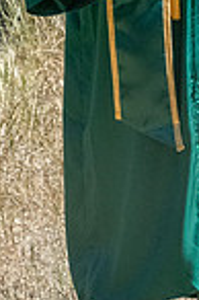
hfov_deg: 3.3
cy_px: -88
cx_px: 174
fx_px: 3457
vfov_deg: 4.9
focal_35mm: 416
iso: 8000
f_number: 20
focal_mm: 90
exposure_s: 1/1600
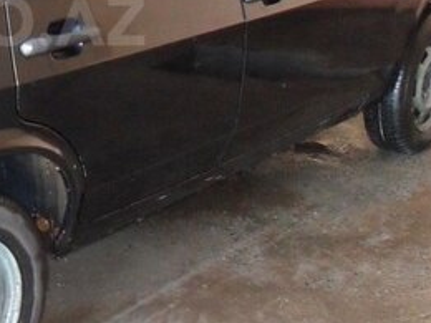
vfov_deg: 16.3
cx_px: -25
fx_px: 1108
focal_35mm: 89
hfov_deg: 21.1
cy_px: 21
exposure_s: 1/45
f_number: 3
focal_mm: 6.3
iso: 400
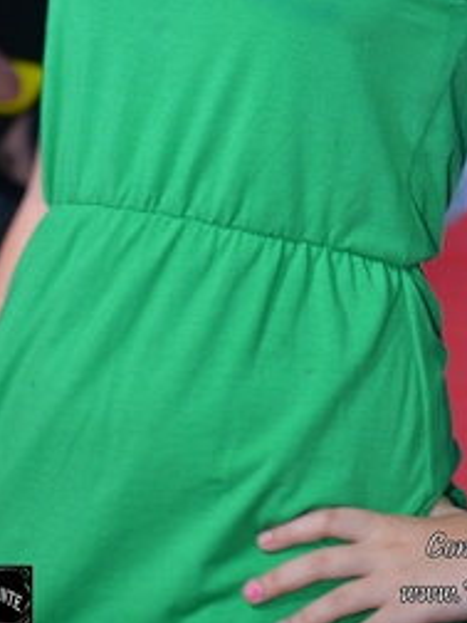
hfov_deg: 5.9
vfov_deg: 7.8
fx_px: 4533
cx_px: 341
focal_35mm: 252
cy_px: -15
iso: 800
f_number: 5.6
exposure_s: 1/60
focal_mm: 85
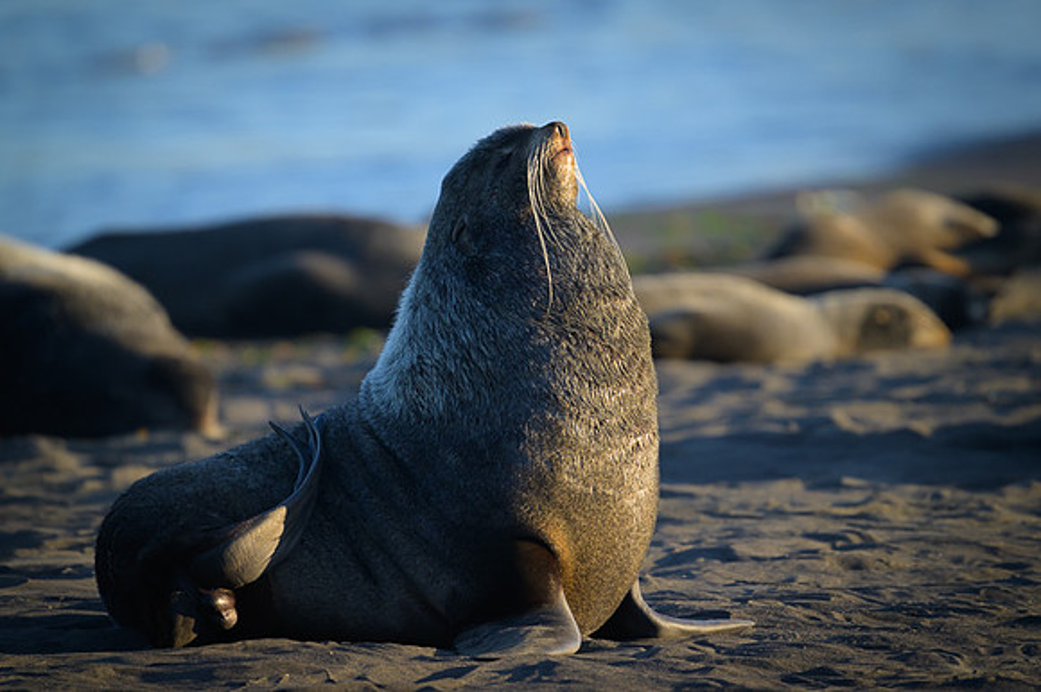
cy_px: 346
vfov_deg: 1.8
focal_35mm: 784
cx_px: 520
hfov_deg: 2.6
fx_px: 22657
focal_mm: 784
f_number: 5.6
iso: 1000
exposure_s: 1/800
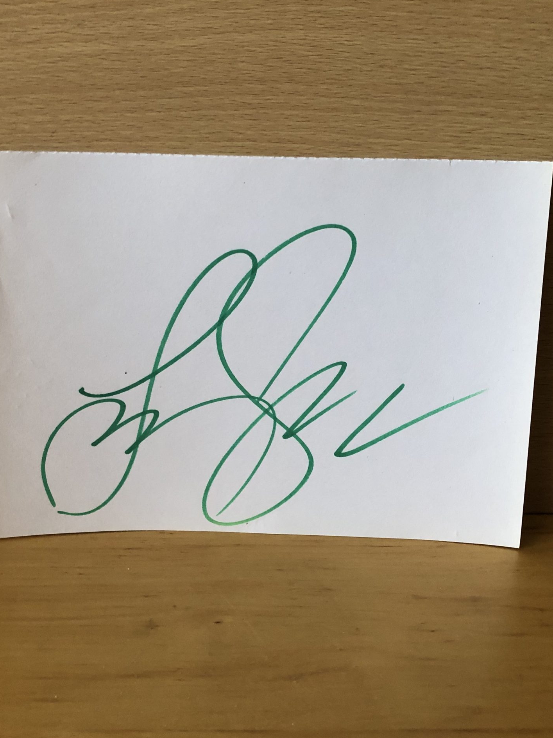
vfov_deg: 49.0
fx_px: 809
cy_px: 373
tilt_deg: -21.7
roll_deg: -1.8
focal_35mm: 38
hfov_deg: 37.7
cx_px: 260
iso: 80
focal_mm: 3.99
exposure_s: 1/15
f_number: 1.8
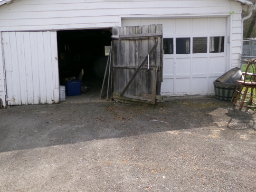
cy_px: 92
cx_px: 114
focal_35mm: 33
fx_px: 244
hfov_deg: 55.2
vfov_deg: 43.0
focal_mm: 4.3
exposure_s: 1/550
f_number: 3.7
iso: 100
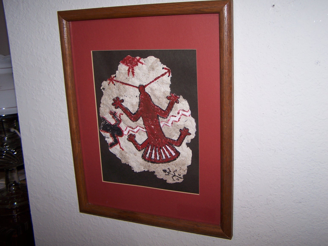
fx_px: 360
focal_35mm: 38
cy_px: 123
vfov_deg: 37.7
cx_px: 164
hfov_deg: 49.0
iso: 80
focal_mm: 6.3
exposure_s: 1/60
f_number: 2.8
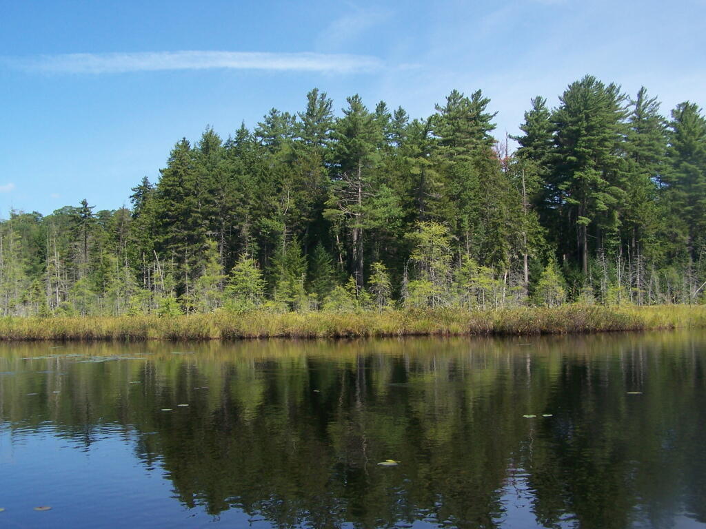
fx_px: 775
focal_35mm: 38
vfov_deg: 37.7
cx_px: 353
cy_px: 264
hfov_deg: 49.0
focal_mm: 6.3
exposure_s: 1/640
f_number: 4
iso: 100
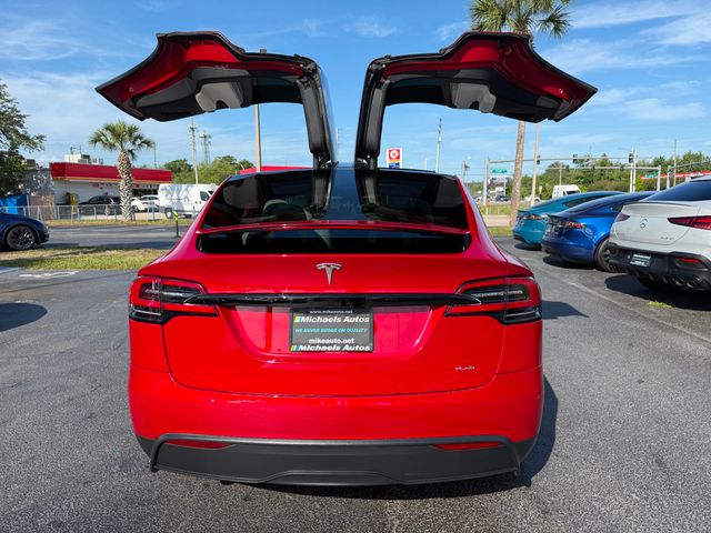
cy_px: 266
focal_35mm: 24
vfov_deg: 56.8
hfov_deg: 71.6
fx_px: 493
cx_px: 356
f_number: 1.78
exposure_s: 1/3279
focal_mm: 6.76
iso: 80
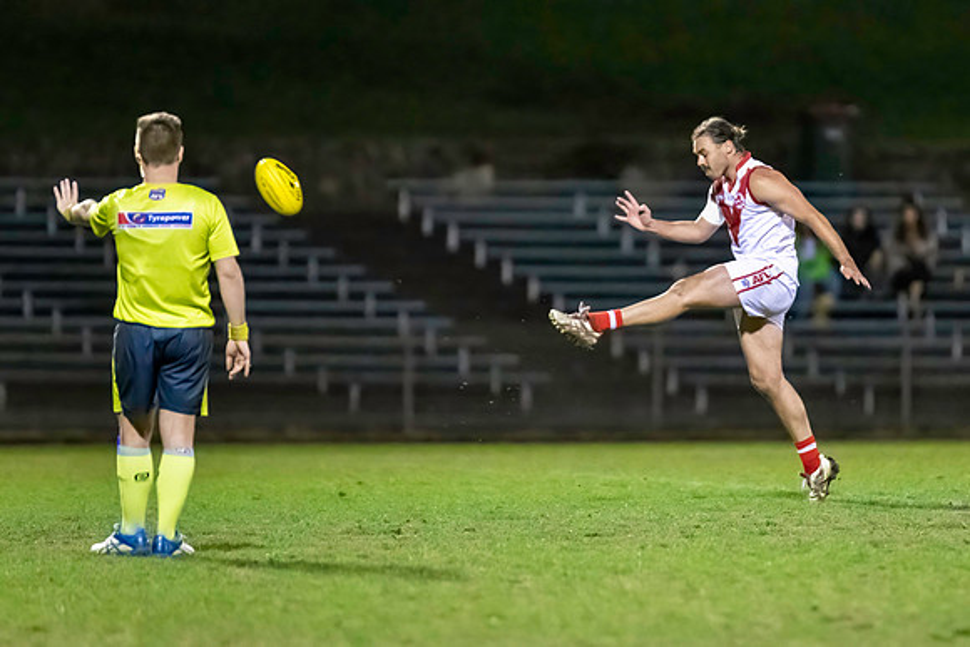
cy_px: 239
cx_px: 678
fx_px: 13356
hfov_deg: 4.2
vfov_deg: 2.8
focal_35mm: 496
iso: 10000
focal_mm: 300
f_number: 2.8
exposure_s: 1/1250
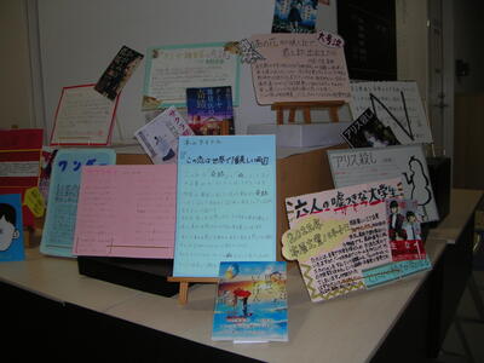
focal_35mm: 35
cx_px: 242
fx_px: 489
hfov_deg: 52.6
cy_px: 182
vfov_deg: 40.7
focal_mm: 5.8
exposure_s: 1/60.1
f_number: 2.8
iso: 50
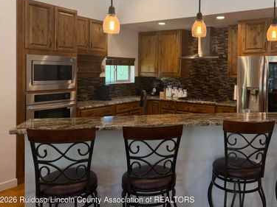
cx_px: 178
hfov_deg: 56.0
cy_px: 74
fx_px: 256
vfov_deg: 43.7
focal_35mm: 32
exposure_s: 1/121
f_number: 1.78
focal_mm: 6.76
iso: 200
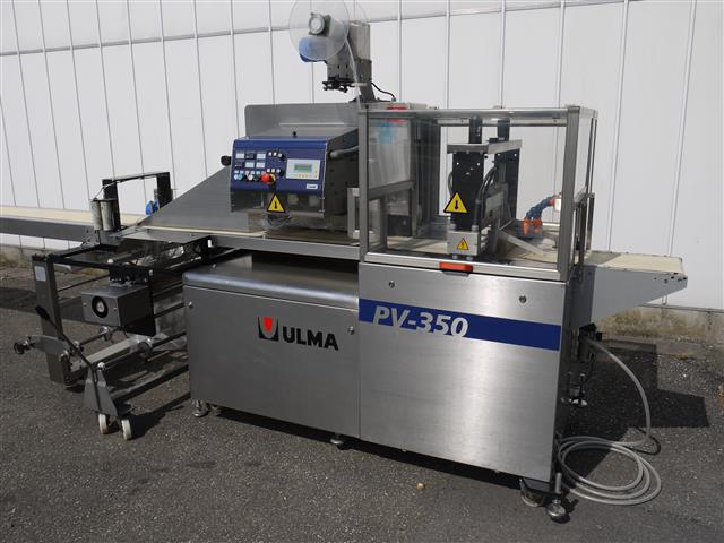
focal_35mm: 28
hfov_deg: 63.4
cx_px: 362
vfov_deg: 49.7
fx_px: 586
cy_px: 272
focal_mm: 14
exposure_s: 1/800
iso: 100
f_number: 9
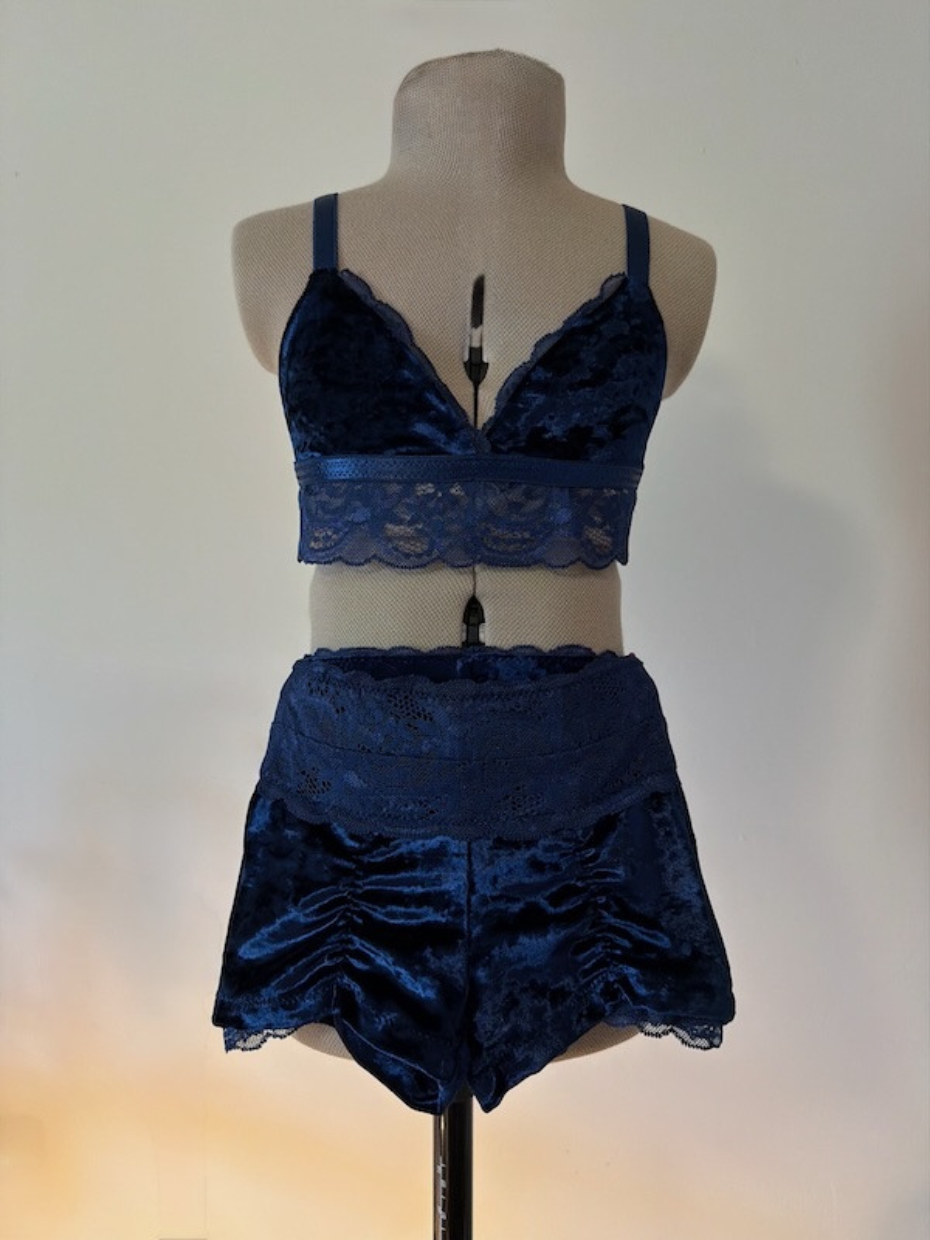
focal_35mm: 24
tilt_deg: -3.7
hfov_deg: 56.8
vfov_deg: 71.6
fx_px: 860
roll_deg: +0.4
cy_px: 620
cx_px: 465
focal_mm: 6.76
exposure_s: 1/120
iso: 400
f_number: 1.78
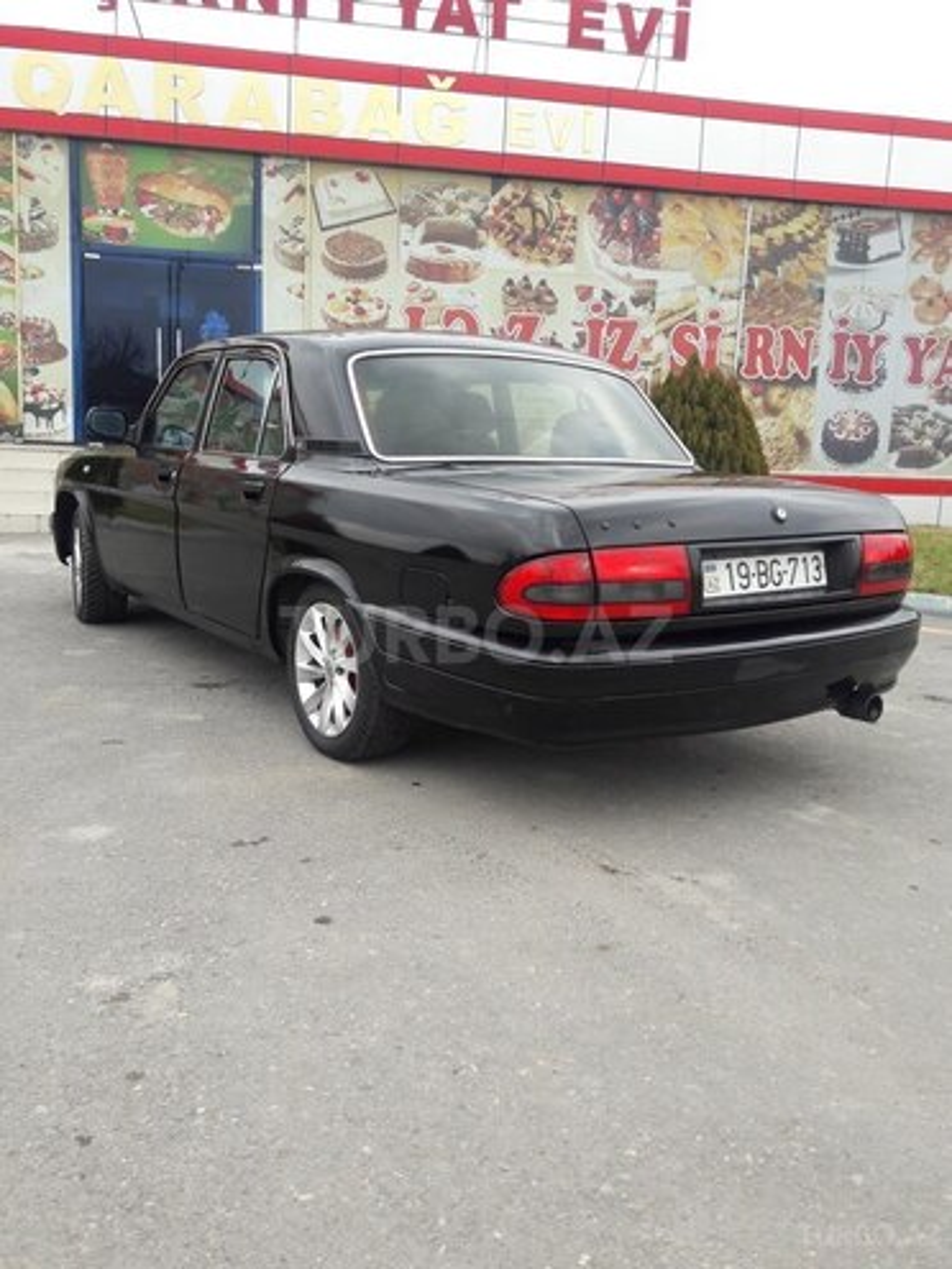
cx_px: 476
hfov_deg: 49.7
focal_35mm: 28
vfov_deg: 63.4
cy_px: 634
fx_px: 1027
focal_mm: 3.7
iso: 40
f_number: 1.9
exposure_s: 1/222
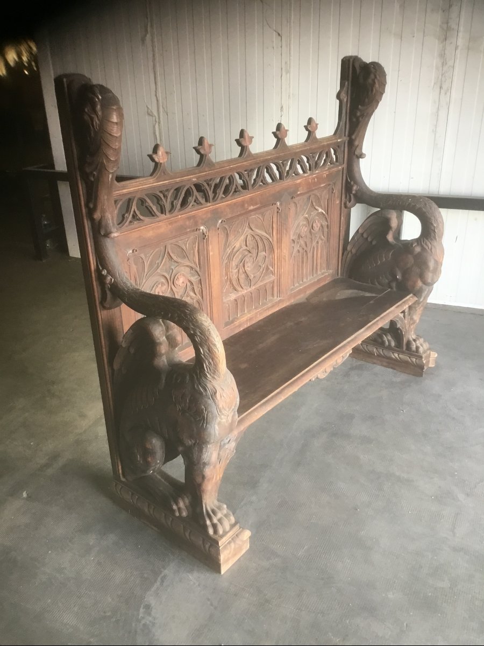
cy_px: 323
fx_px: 578
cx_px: 242
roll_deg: +0.7
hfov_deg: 45.4
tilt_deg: -23.3
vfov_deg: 58.4
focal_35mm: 31
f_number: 2.4
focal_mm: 3.3
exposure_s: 1/33
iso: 50
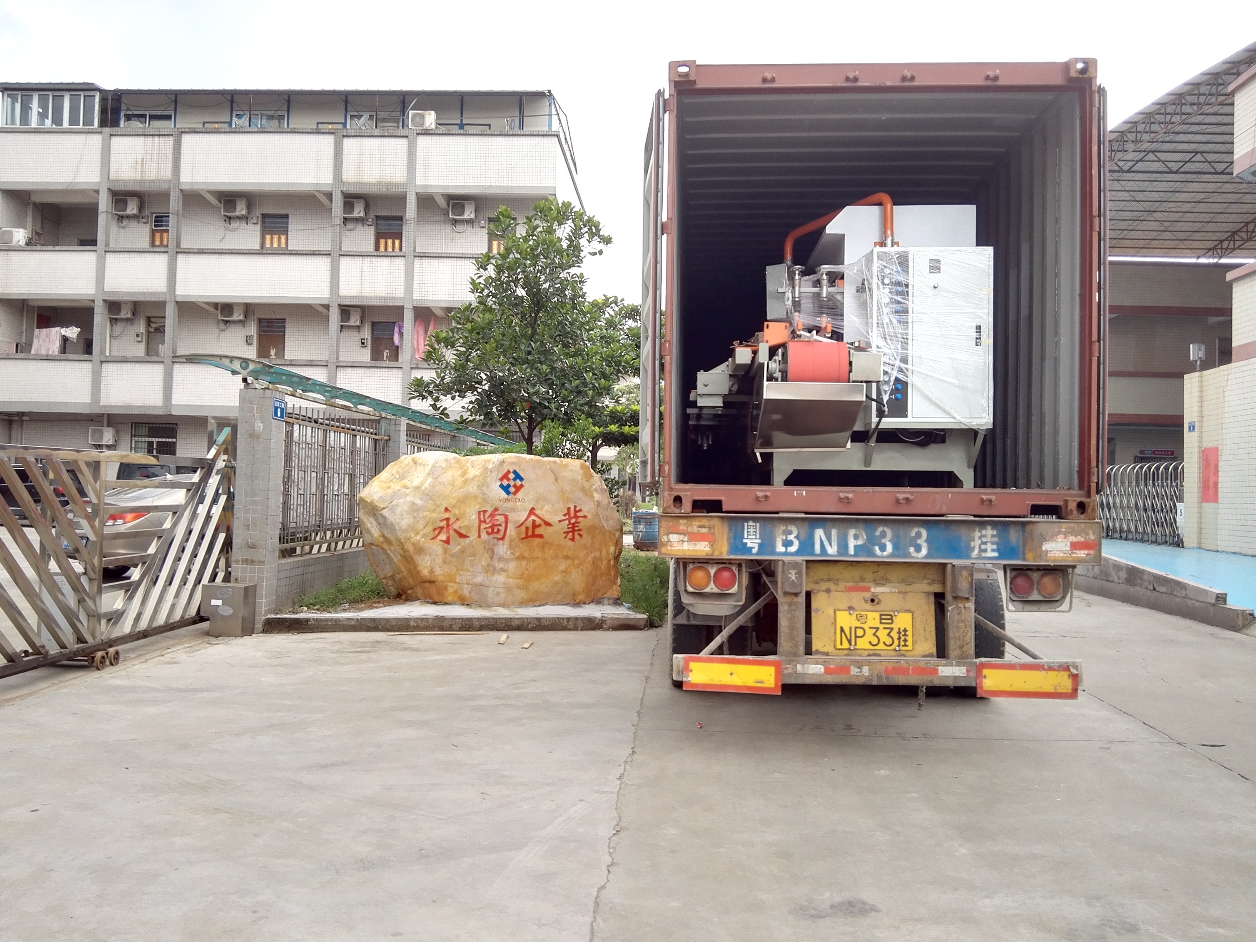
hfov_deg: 61.7
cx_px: 628
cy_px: 471
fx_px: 1052
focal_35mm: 29
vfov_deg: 48.2
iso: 100
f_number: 2
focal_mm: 3.8
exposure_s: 1/246
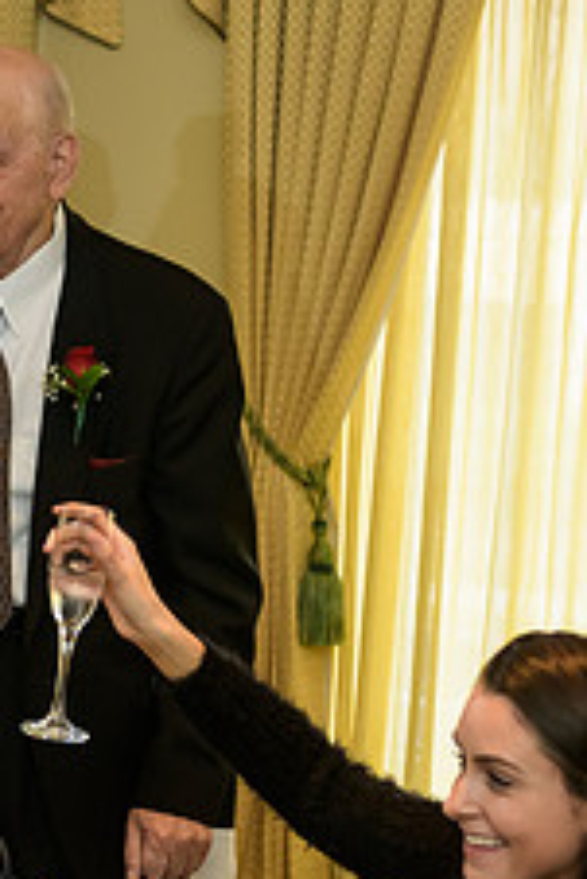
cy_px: 371
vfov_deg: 18.1
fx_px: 2759
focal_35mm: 113
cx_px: -23
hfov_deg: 12.0
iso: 1000
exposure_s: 1/125
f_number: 3.2
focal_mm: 44
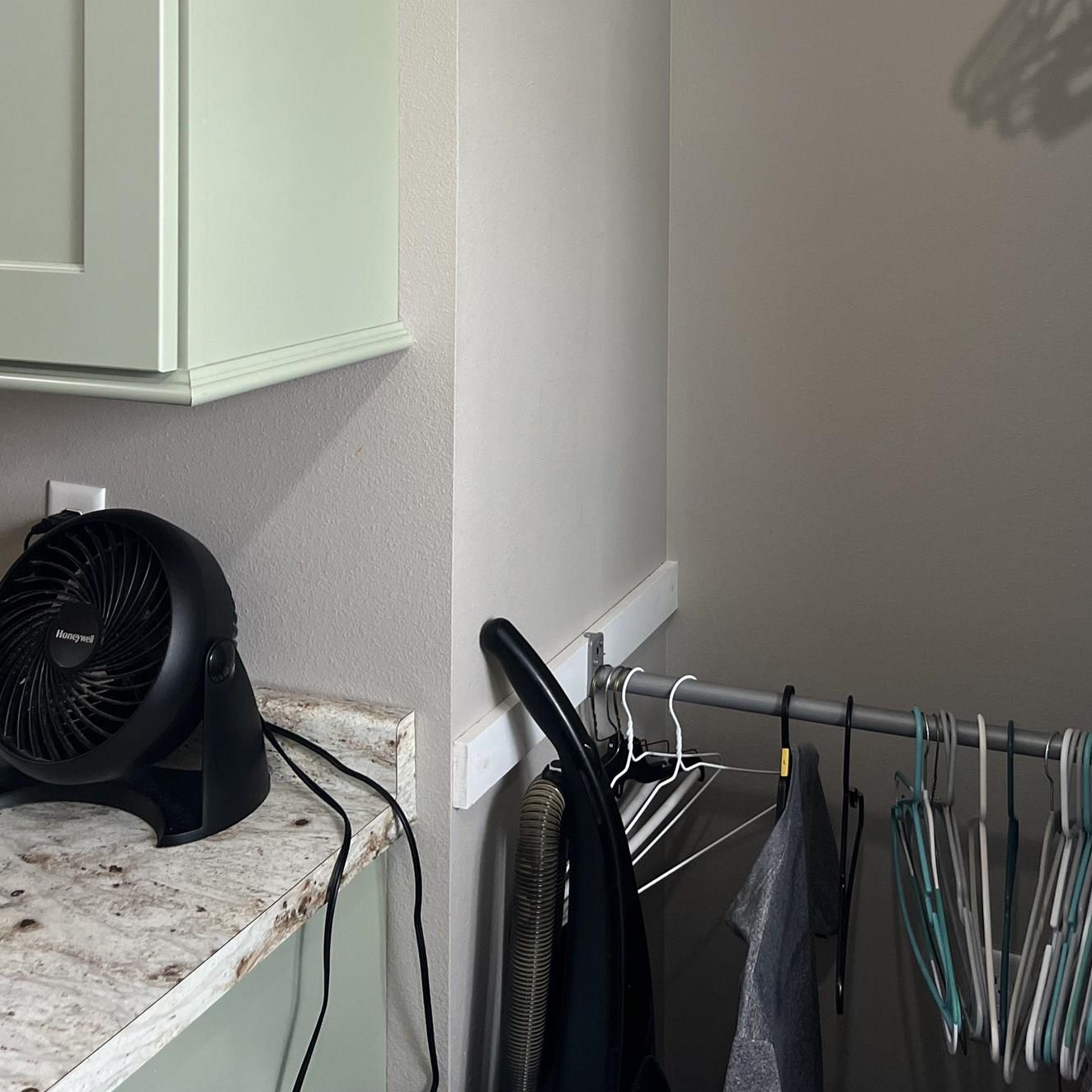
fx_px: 1428
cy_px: 146
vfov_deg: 39.4
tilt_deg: +1.0
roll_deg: -0.9
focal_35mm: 40
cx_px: 672
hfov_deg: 41.6
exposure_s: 1/60
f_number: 1.5
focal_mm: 5.7
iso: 200
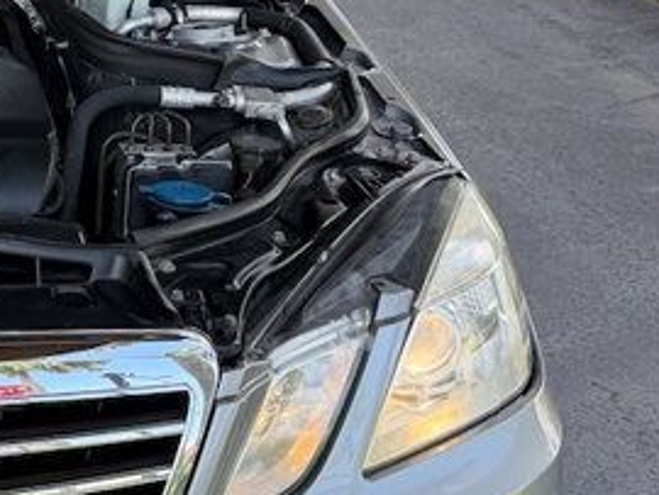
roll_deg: -0.5
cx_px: -212
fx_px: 1734
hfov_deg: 19.7
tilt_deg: -16.0
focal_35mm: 91
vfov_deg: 16.1
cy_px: 93
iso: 100
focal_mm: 6.76
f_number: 1.78
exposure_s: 1/514
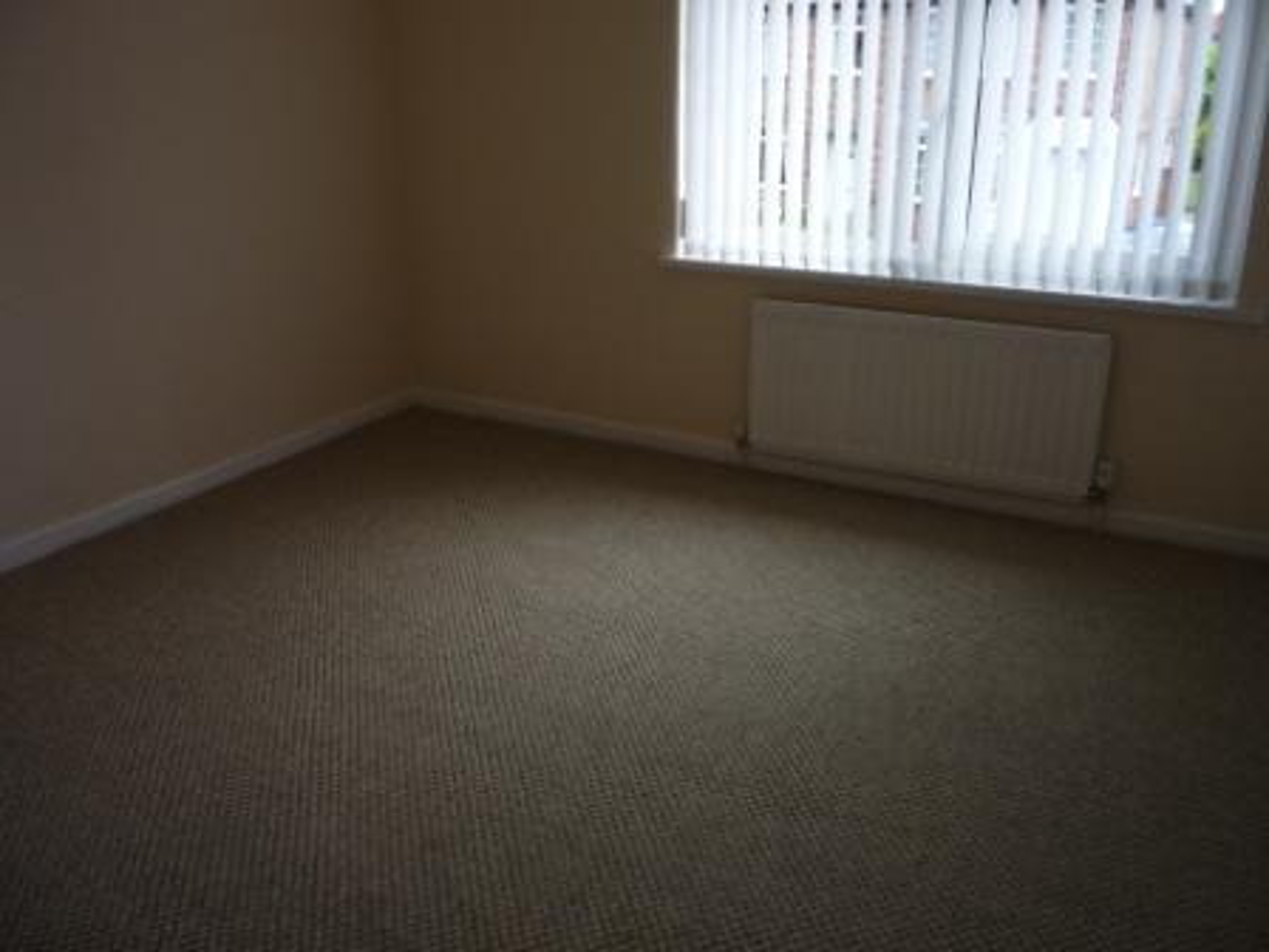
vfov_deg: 46.8
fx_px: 1100
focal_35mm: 30
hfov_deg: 60.0
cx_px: 634
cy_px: 476
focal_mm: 5.2
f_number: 3.5
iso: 100
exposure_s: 1/100
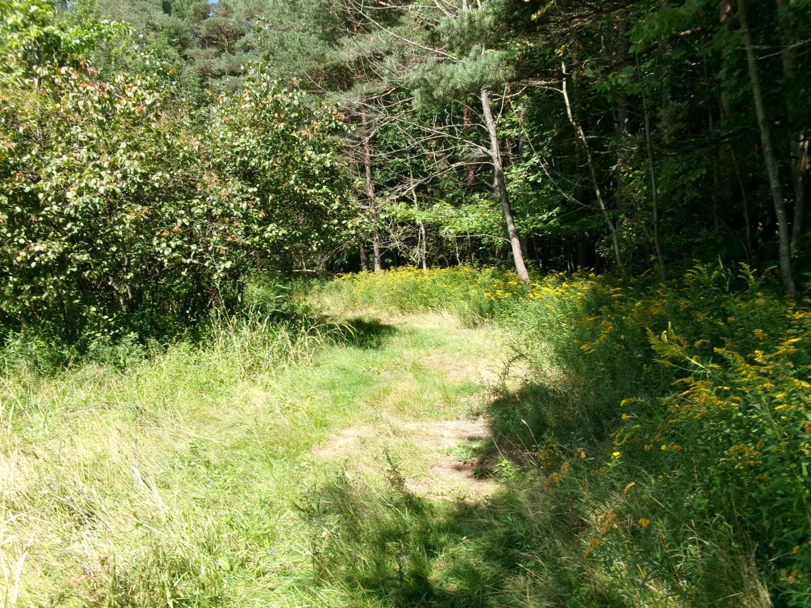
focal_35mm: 28
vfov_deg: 49.7
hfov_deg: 63.4
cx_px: 406
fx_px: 656
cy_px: 304
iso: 100
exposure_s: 1/42
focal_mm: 5.1
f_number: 10.8
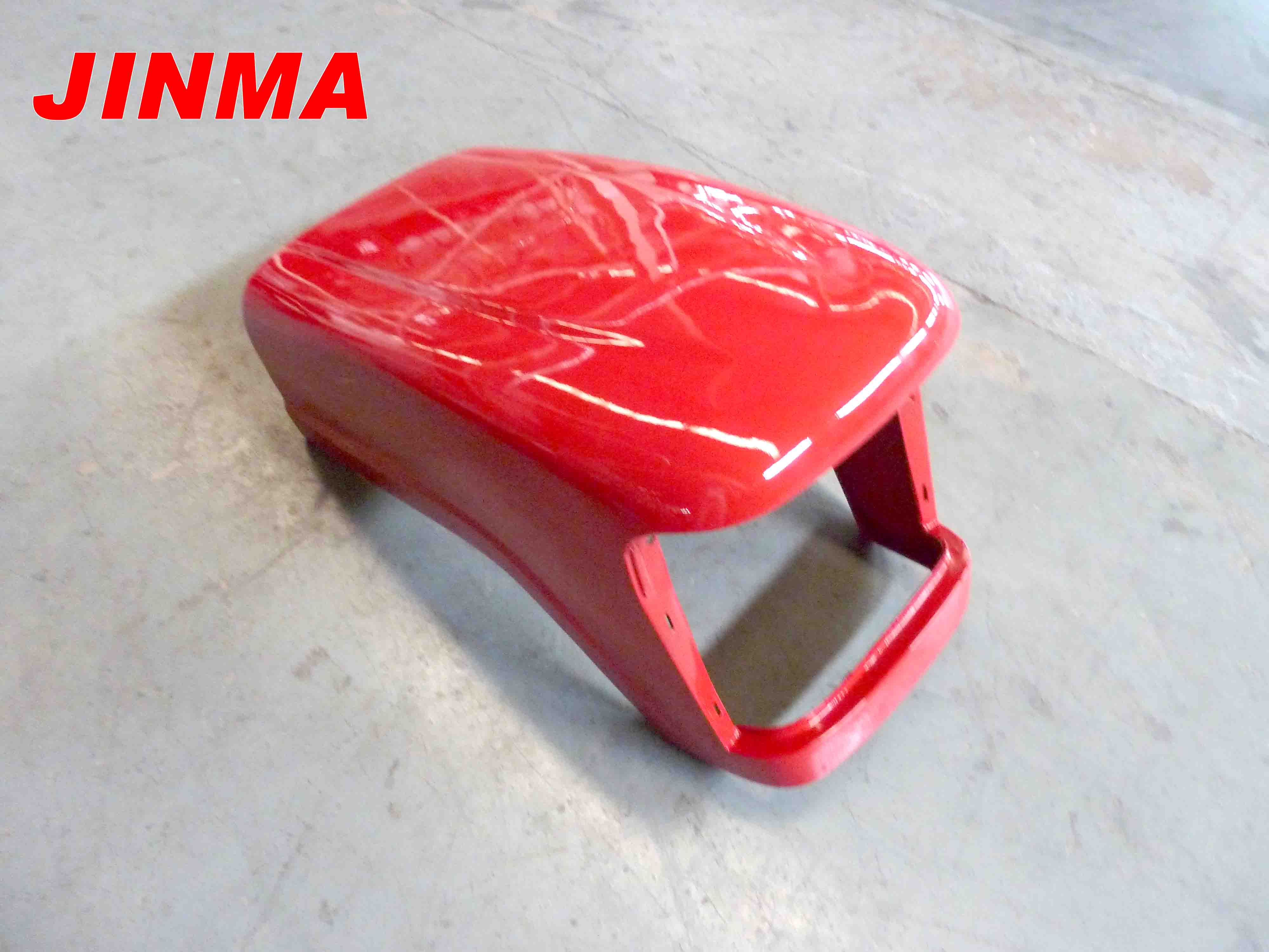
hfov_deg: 69.4
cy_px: 476
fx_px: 916
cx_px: 634
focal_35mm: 25
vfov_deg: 54.9
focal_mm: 4.1
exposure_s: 1/30
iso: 125
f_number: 3.3
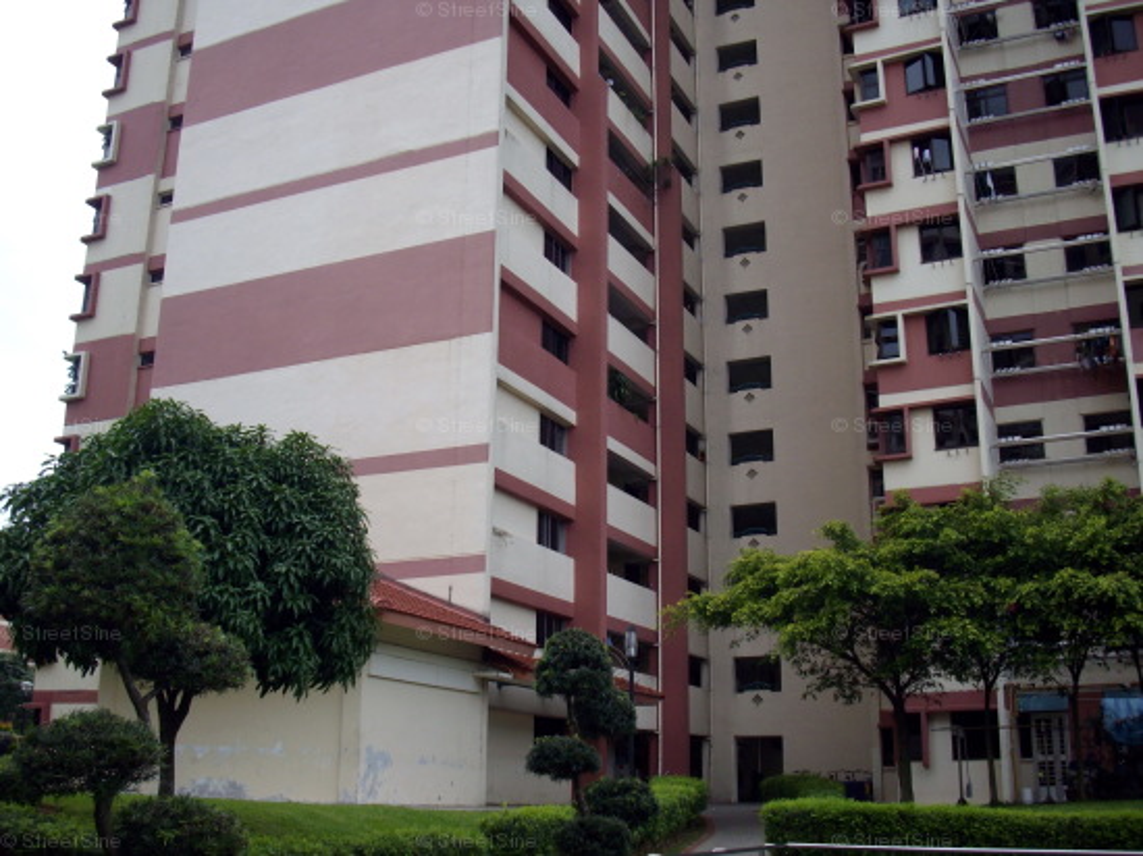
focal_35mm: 37
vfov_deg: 38.6
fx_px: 1221
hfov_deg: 50.2
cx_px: 572
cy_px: 428
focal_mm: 6.2
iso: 80
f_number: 5.6
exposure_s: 1/160
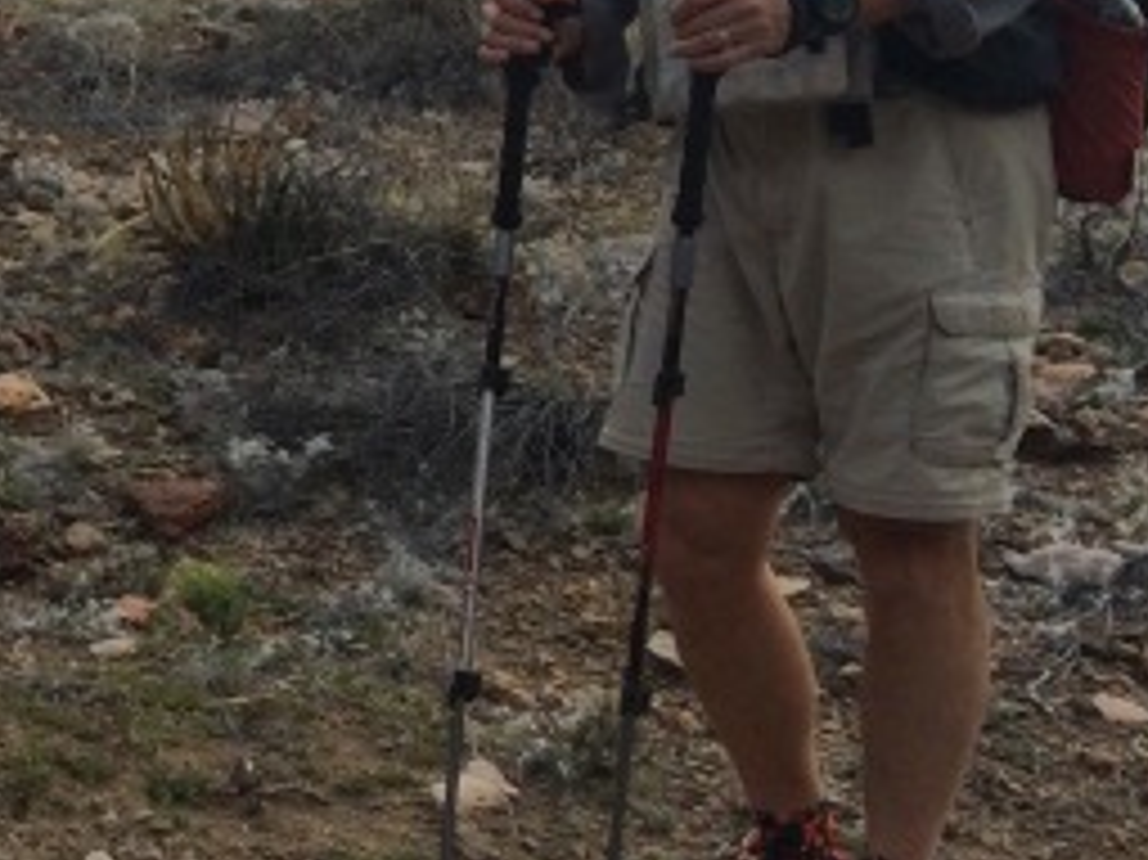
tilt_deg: -2.0
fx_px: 3016
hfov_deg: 18.8
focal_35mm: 91
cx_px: -603
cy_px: 203
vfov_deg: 16.1
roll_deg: +1.3
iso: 32
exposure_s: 1/586
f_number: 2.2
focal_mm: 4.15
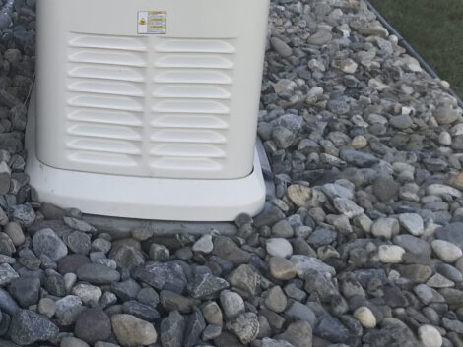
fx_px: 816
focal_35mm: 61
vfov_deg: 23.5
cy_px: 45
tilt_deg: -20.3
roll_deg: -0.5
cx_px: 8
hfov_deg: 29.7
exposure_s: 1/647
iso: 20
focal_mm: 3.99
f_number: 1.8
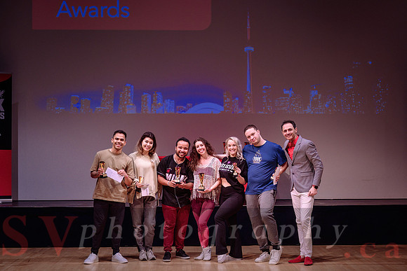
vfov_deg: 20.9
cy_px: 149
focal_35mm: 65
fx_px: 737
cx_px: 220
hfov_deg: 30.8
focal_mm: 57
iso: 1000
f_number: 3.2
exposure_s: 1/400
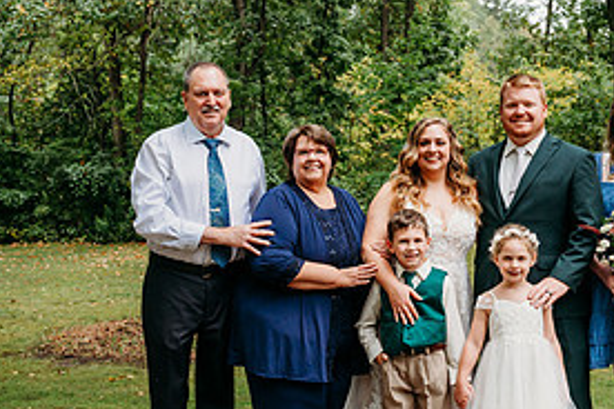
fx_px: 1040
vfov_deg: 22.3
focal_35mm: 61
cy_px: 190
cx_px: 505
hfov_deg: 31.9
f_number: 4
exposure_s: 1/400
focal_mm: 29
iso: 200
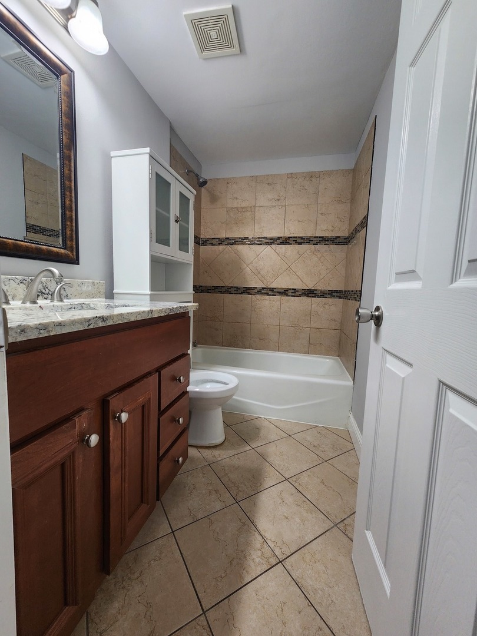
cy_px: 318
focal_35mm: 13
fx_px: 239
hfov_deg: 89.9
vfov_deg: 106.2
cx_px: 238
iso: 160
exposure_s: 1/60
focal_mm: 2.2
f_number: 2.2
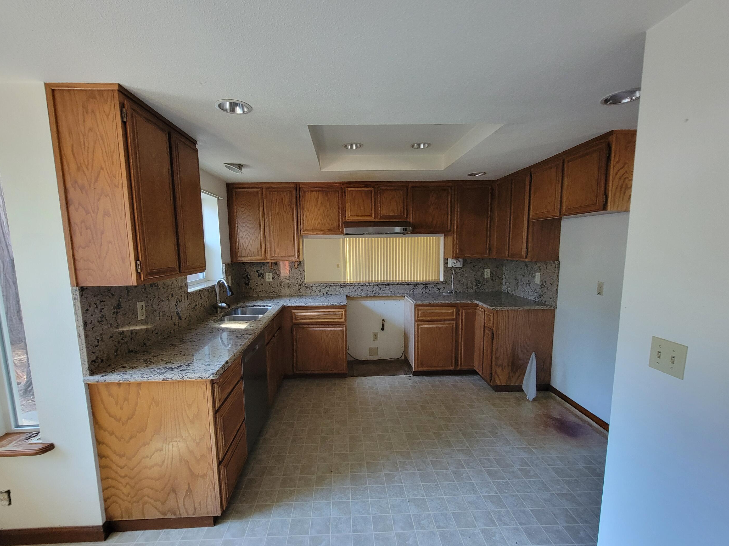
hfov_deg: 102.0
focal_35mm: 14
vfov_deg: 85.6
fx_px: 295
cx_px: 353
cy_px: 281
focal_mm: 2.2
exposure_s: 1/40
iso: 320
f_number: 2.2
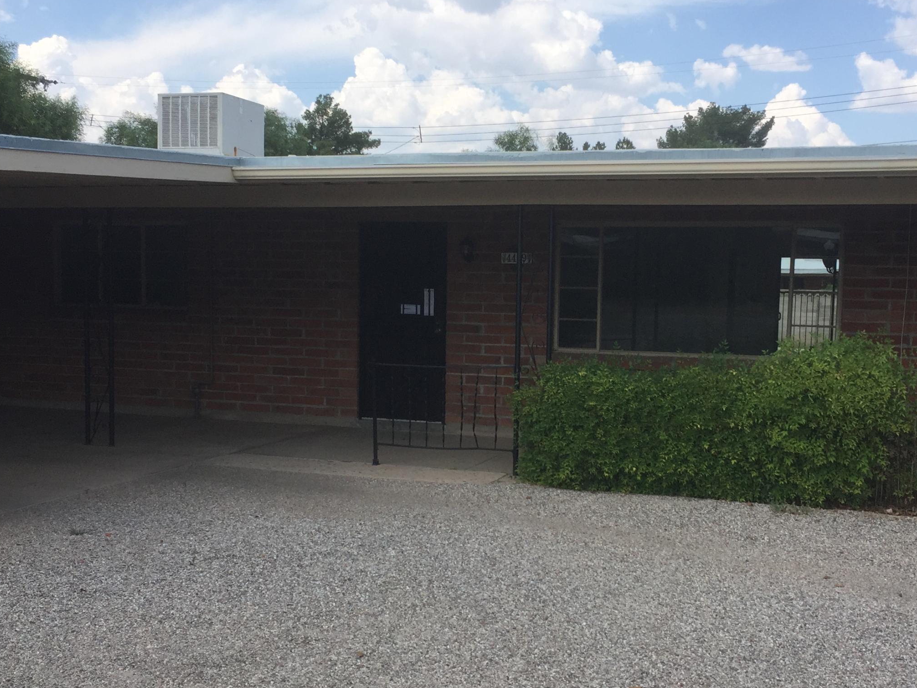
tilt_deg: -6.4
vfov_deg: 33.5
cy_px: 411
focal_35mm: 43
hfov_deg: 43.8
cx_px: 492
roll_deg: -2.0
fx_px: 1139
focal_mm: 4.15
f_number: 2.2
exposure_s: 1/1522
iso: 32
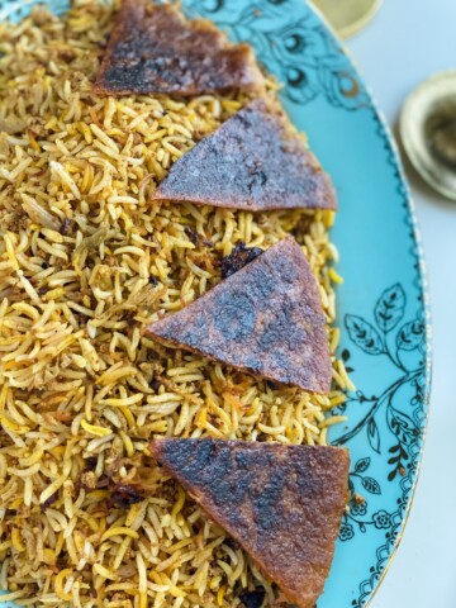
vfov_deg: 36.8
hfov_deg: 28.0
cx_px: 228
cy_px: 304
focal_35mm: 52
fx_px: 913
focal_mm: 6
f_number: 2
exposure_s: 1/120
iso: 200
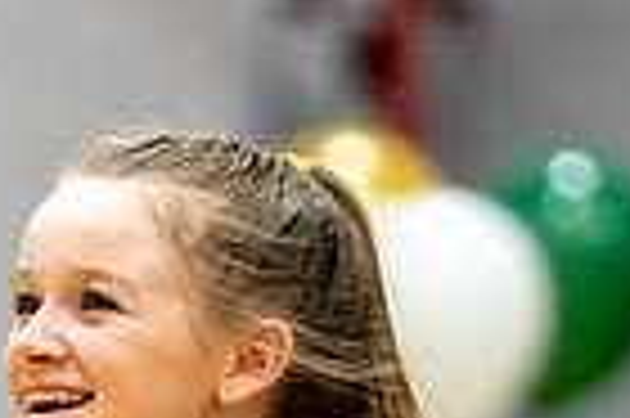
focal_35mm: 1169
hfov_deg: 1.8
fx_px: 20433
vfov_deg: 1.2
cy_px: 751
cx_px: 67
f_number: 2.8
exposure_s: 1/1250
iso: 3200
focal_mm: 200
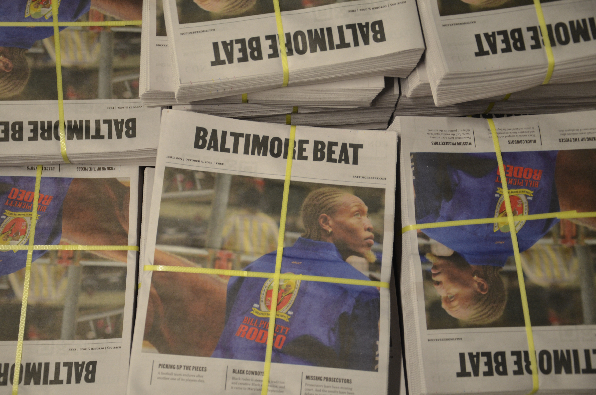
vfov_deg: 23.7
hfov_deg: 35.1
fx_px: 942
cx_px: 298
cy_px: 198
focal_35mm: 57
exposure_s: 1/15
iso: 500
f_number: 4.5
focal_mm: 38
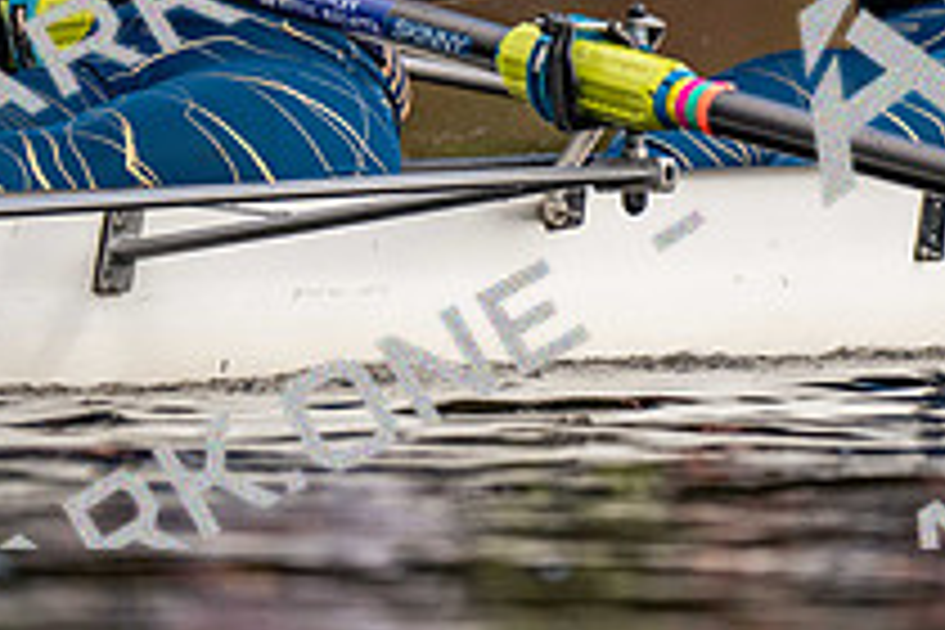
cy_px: -223
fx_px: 43414
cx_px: 414
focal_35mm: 1654
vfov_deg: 0.8
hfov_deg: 1.2
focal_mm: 600
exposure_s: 1/2500
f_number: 4
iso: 1000
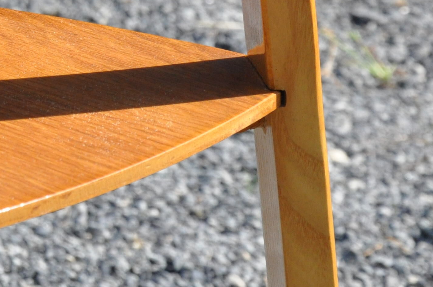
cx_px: -84
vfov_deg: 4.3
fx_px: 3820
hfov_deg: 6.4
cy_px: 40
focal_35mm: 318
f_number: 11
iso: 800
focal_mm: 70
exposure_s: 1/500
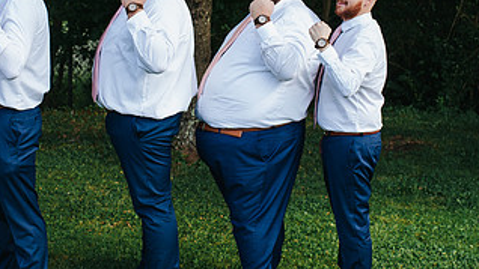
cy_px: 53
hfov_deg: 27.4
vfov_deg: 15.6
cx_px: 181
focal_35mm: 77
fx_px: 978
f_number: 3.2
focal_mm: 35
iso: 360
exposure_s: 1/1000
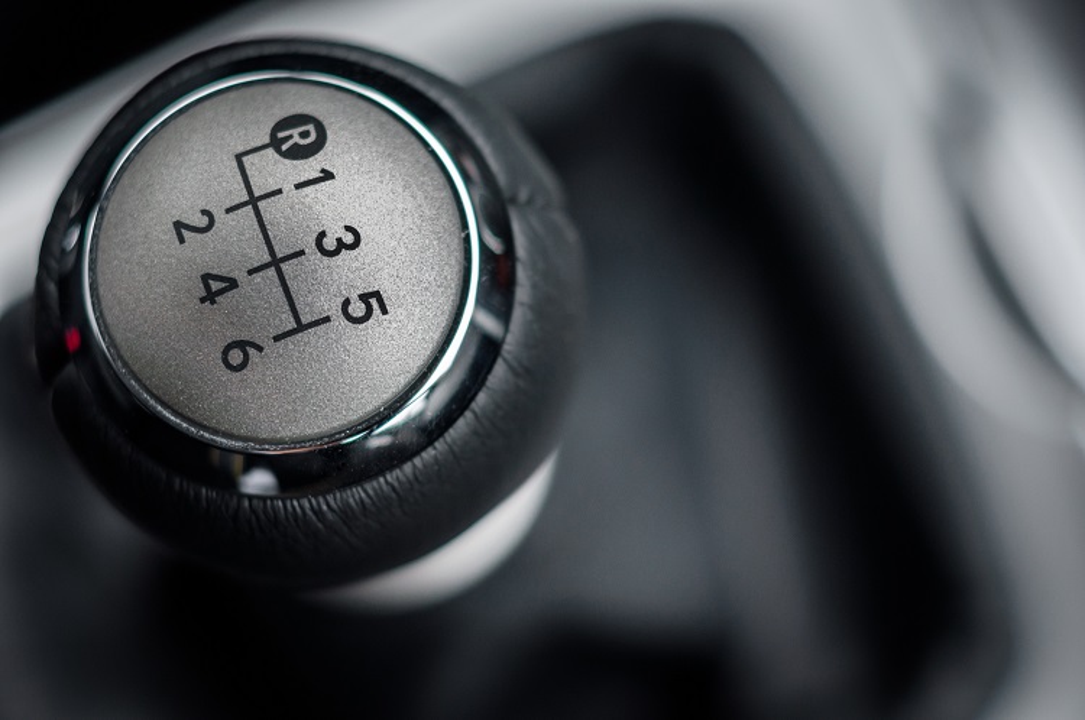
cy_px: 360
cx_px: 542
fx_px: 2257
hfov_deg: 27.0
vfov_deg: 18.1
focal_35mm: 75
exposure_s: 1/80
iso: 200
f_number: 3.2
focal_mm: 50
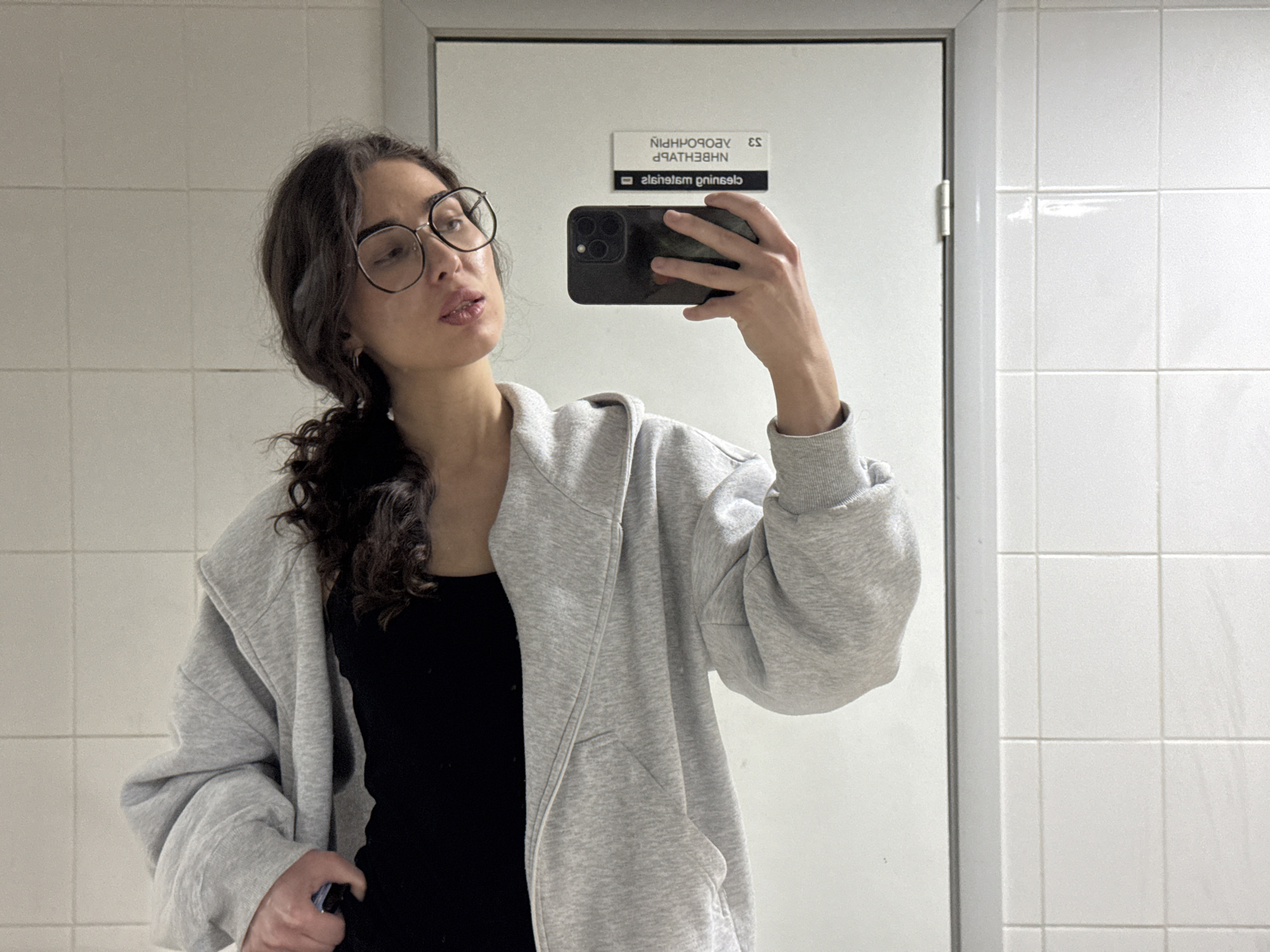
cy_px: 476
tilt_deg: -15.2
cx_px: 635
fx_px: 1761
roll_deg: +1.2
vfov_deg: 30.3
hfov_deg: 39.7
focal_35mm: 48
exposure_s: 1/33
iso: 320
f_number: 1.78
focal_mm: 6.76
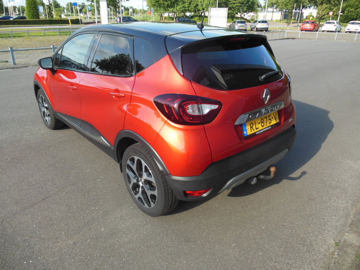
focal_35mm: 25
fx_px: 260
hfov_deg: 69.4
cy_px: 135
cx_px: 180
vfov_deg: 54.9
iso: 125
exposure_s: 1/500
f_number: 3.2
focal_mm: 4.5
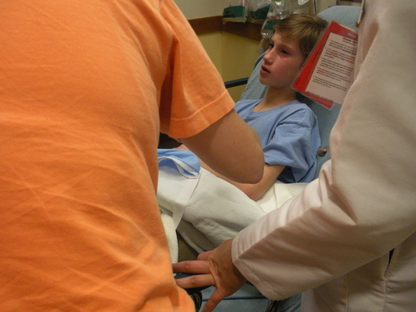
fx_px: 433
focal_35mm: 36
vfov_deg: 39.7
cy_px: 156
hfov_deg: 51.4
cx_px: 208
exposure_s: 1/57.5
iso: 400
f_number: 3.5
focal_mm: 6.3
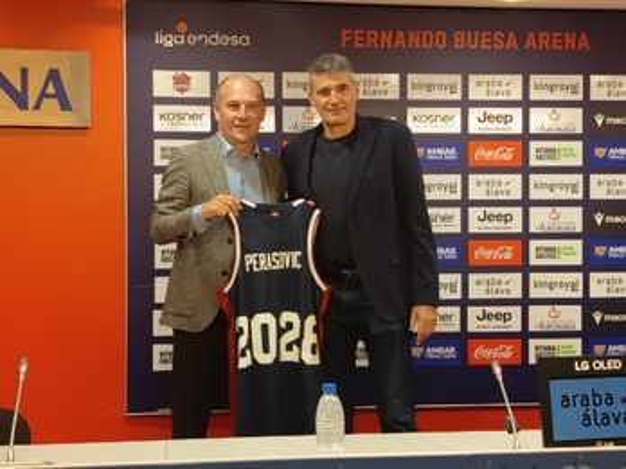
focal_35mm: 56
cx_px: 313
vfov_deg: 26.1
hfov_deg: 34.3
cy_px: 234
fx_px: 1013
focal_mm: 5.24
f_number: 1.7
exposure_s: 1/50
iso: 453
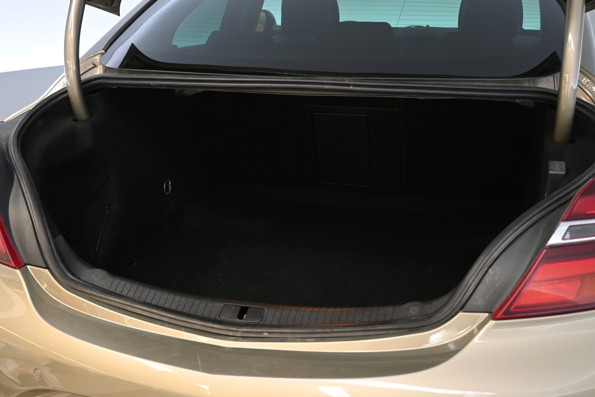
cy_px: 198
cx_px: 298
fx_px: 694
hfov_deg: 46.4
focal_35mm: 42
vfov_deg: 31.9
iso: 1400
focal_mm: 28
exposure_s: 1/50
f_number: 4.5
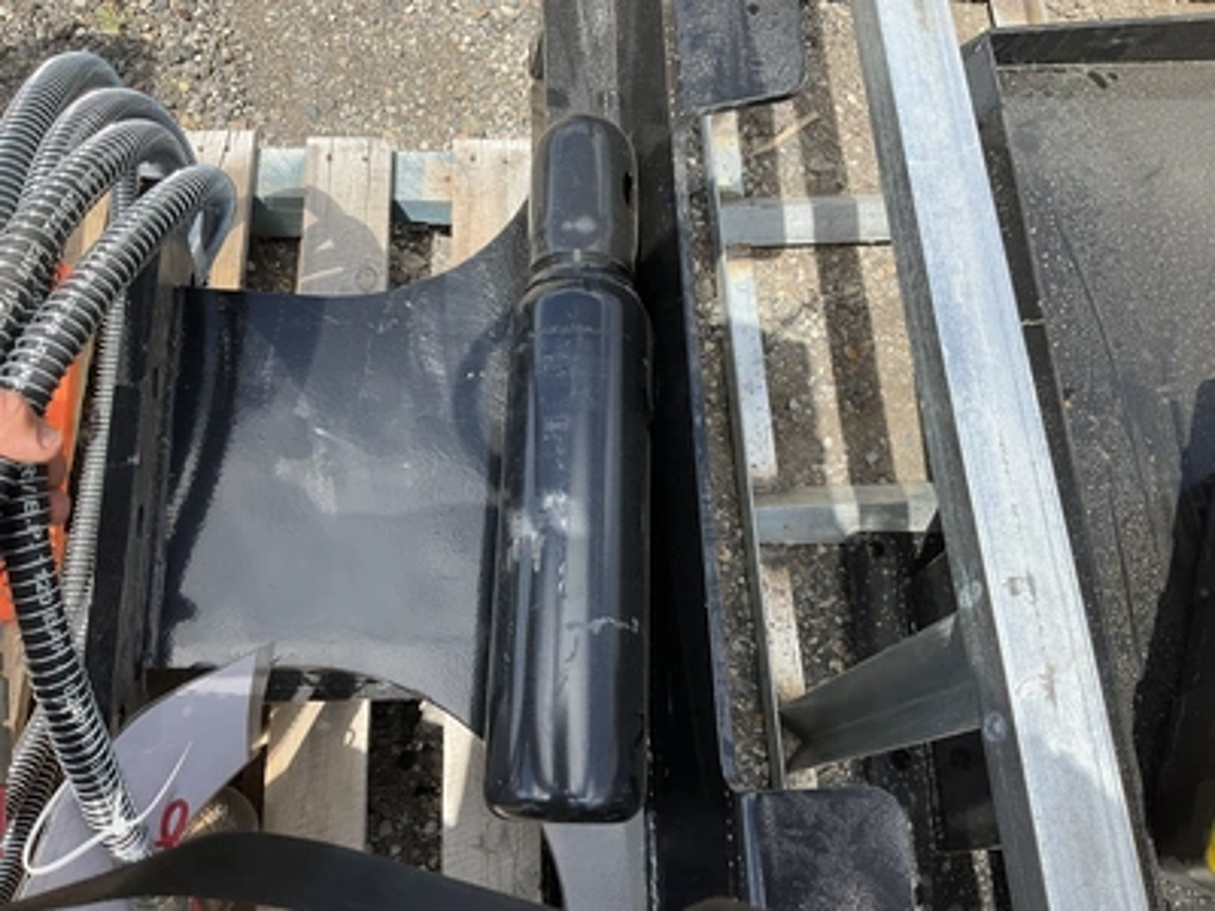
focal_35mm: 29
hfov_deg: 61.7
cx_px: 608
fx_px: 1018
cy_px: 456
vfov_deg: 48.2
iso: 25
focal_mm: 3
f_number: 1.8
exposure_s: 1/898
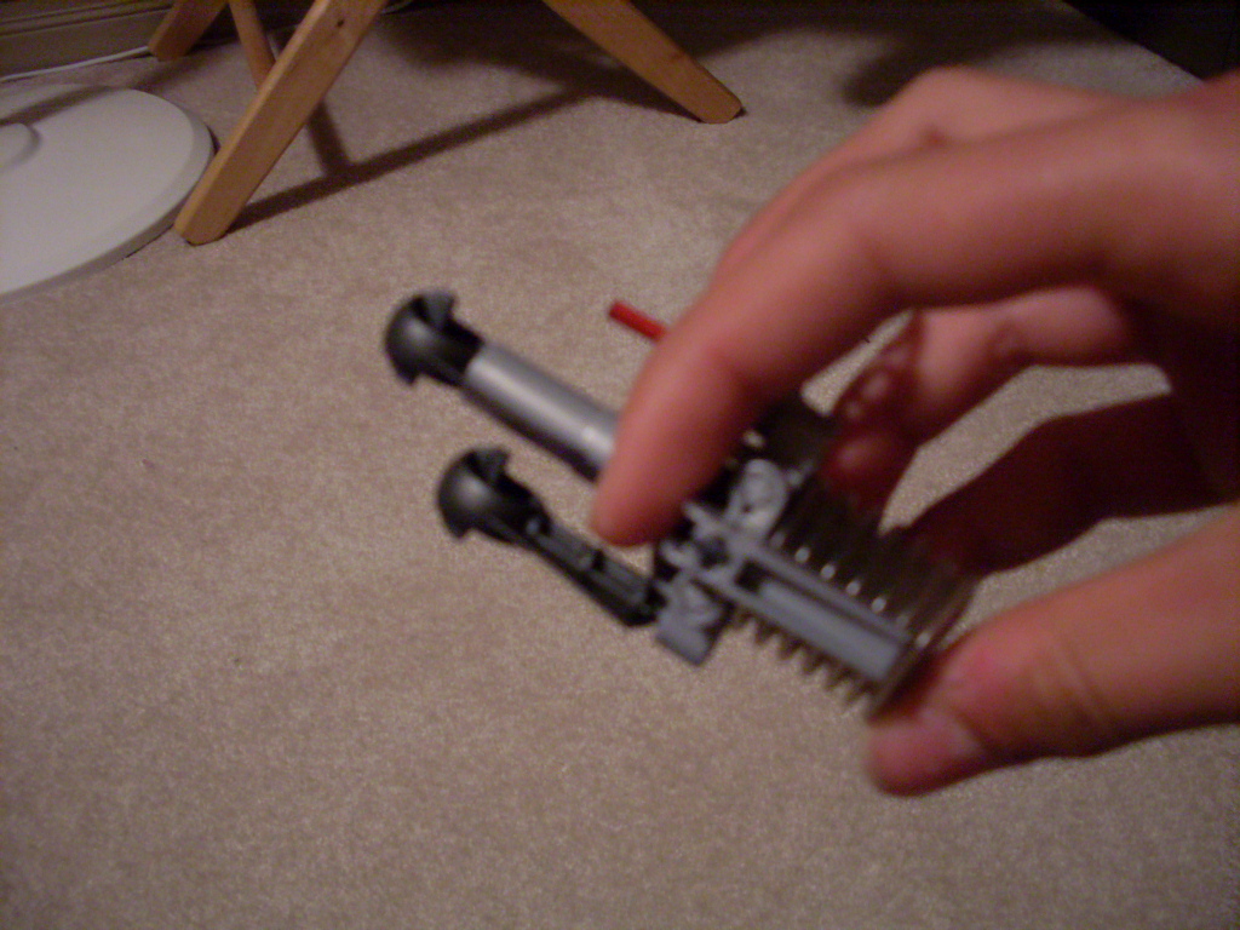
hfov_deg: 49.0
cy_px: 465
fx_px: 1361
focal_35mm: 38
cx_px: 620
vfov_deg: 37.7
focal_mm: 6.3
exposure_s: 1/15
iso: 200
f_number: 2.8
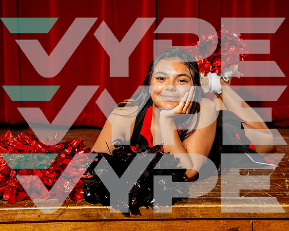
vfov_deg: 24.8
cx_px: 143
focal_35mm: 61
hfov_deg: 30.8
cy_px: 113
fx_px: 525
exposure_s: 1/250
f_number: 4
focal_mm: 53
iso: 500
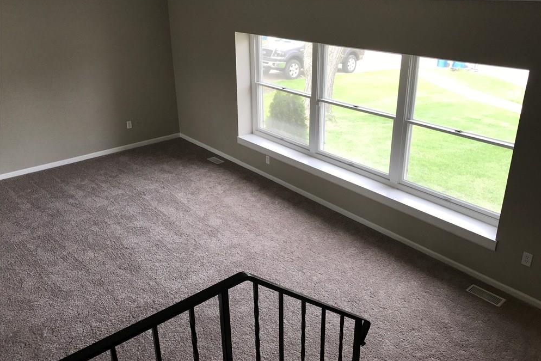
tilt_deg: -23.3
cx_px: 278
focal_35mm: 30
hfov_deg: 61.9
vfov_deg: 43.6
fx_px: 451
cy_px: 166
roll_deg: -0.1
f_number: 1.8
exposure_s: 1/120
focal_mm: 3.99
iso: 32
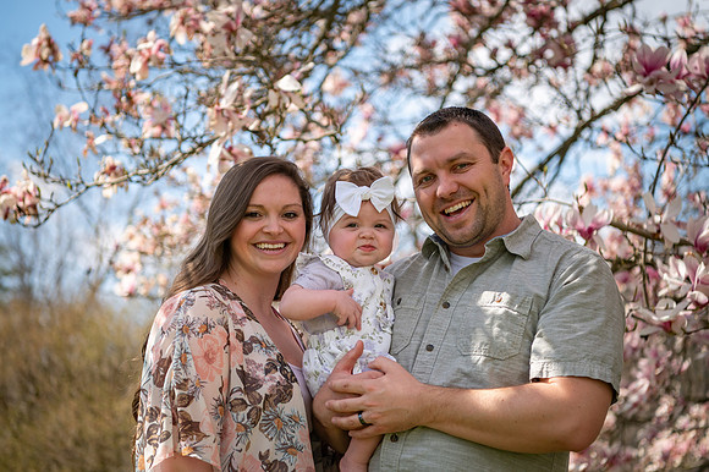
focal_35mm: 76
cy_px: 217
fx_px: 1498
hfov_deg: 26.6
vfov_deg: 17.9
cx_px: 339
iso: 400
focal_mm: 70
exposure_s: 1/6400
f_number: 2.8
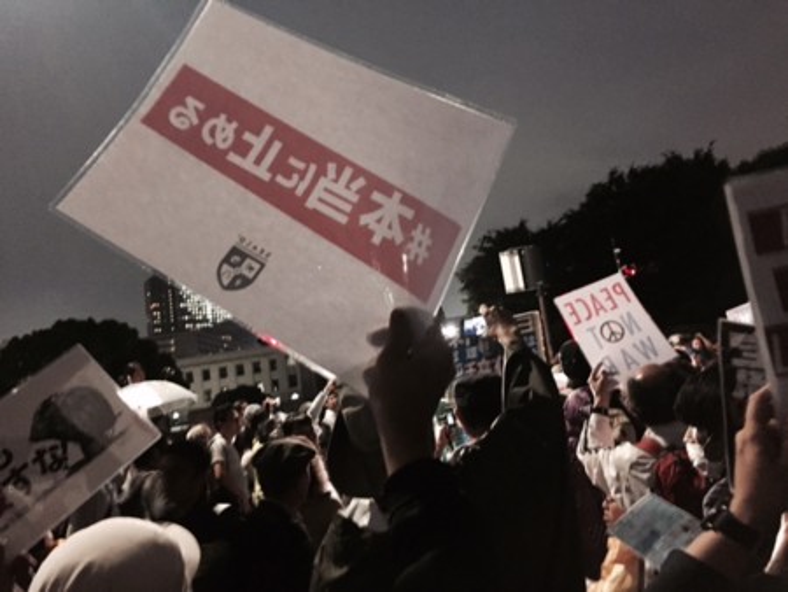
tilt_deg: +10.9
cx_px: 394
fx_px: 661
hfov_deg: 61.6
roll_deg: +7.6
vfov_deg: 48.3
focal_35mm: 29
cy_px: 296
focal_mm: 4.15
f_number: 2.2
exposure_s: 1/15
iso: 500
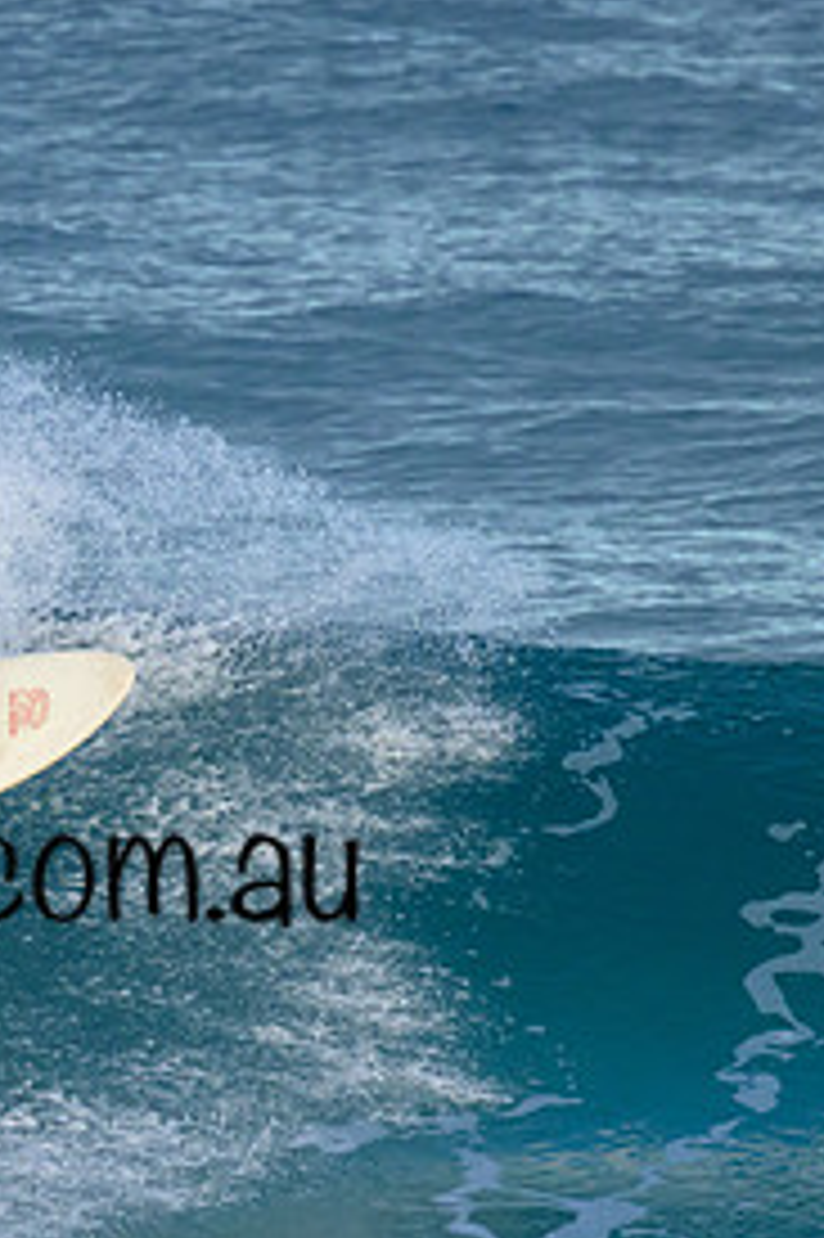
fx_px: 50736
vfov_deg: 1.4
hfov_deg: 0.9
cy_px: 817
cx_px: -117
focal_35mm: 1476
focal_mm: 700
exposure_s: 1/1600
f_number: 11
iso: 3600
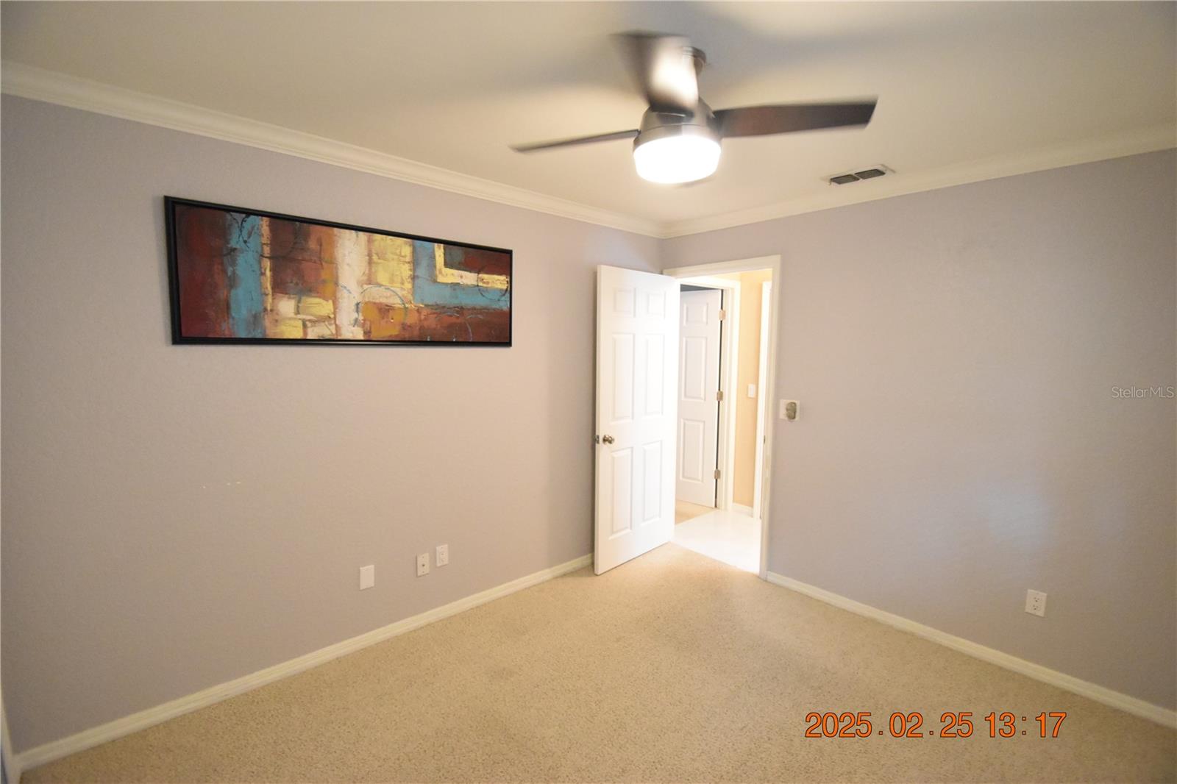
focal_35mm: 15
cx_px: 588
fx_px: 490
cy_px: 392
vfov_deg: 77.3
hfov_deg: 100.4
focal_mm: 10
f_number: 3.5
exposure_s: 1/60
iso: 4500
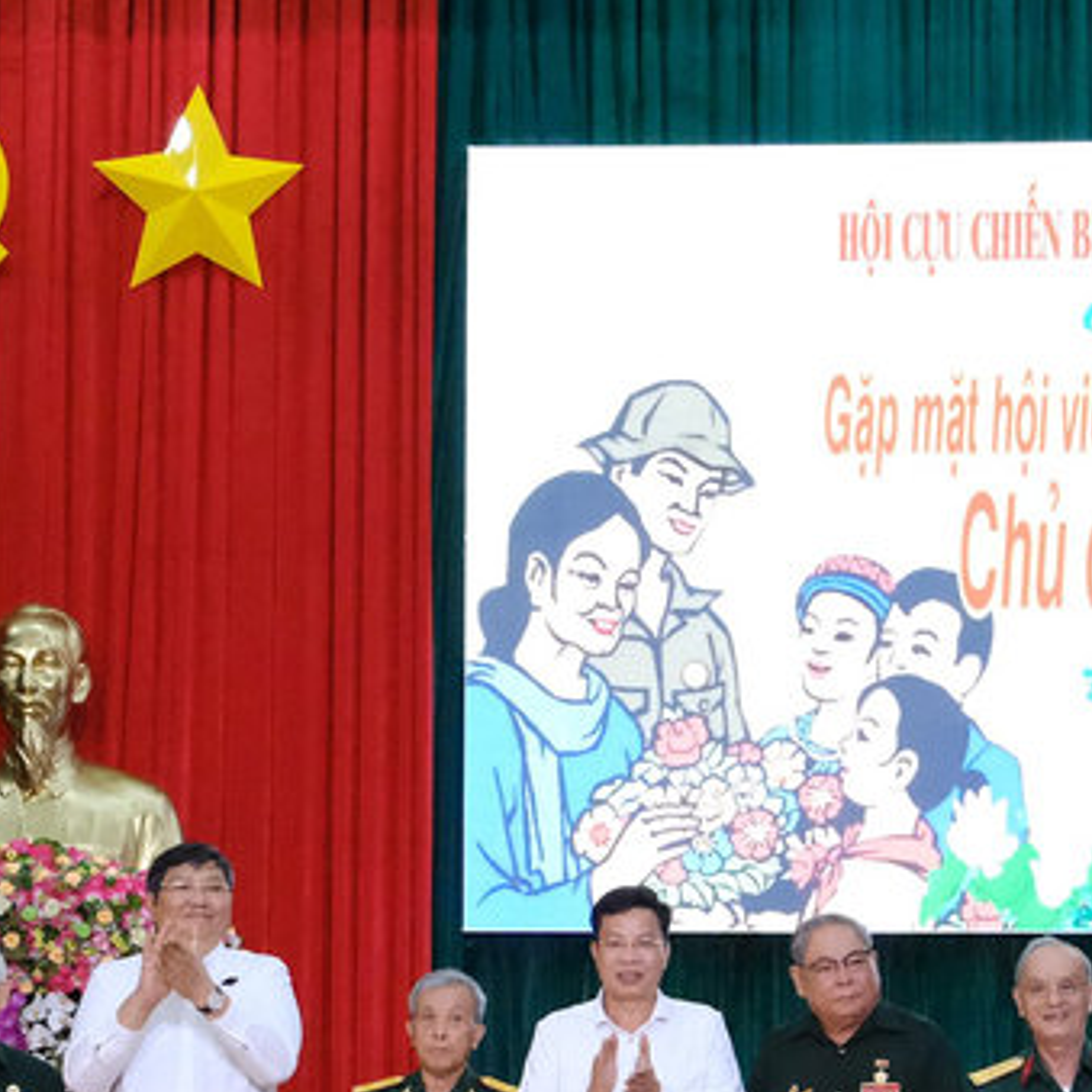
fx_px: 2820
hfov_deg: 21.9
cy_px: 934
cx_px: 432
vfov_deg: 21.5
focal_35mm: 79
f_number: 5.6
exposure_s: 1/400
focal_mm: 23.5
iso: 12800
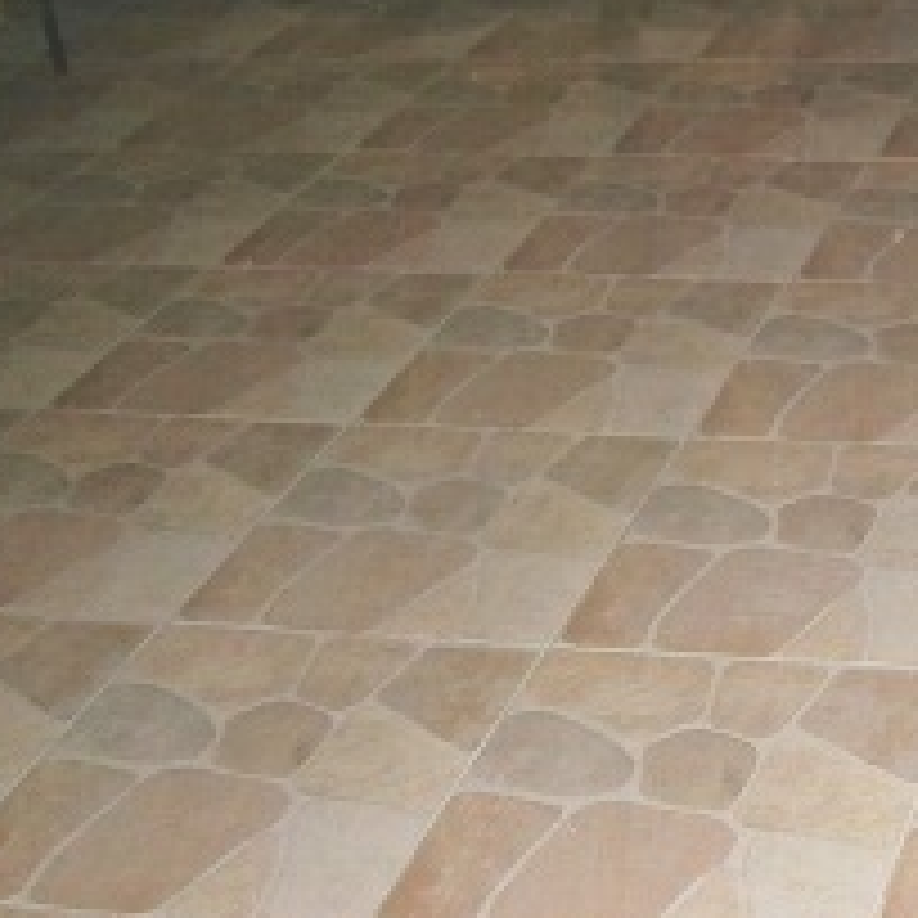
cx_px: 1017
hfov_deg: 22.6
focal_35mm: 72
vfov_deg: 23.8
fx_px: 2160
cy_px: 266
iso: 125
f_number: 2.8
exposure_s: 1/30
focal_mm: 4.7
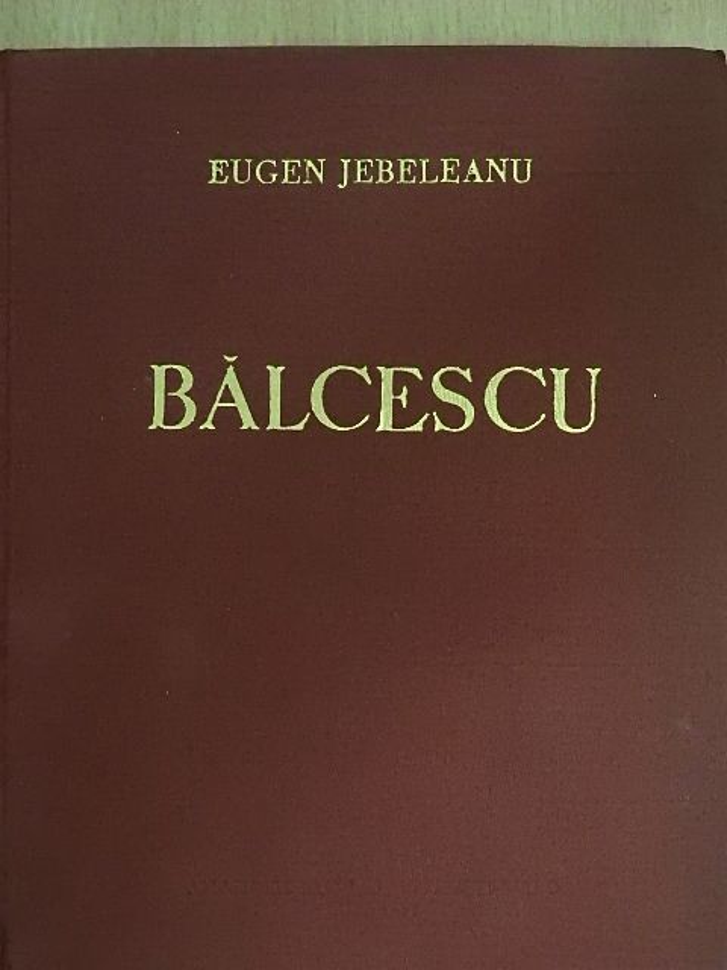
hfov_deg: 26.6
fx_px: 1540
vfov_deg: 34.9
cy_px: 485
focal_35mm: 55
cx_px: 364
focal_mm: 9.9
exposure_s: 1/80
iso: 1600
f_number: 4
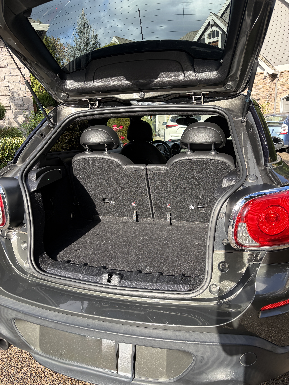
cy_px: 192
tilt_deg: -12.4
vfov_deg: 67.3
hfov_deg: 53.1
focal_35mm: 26
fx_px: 289
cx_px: 144
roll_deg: +1.8
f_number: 1.6
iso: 64
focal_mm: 5.96
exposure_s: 1/973
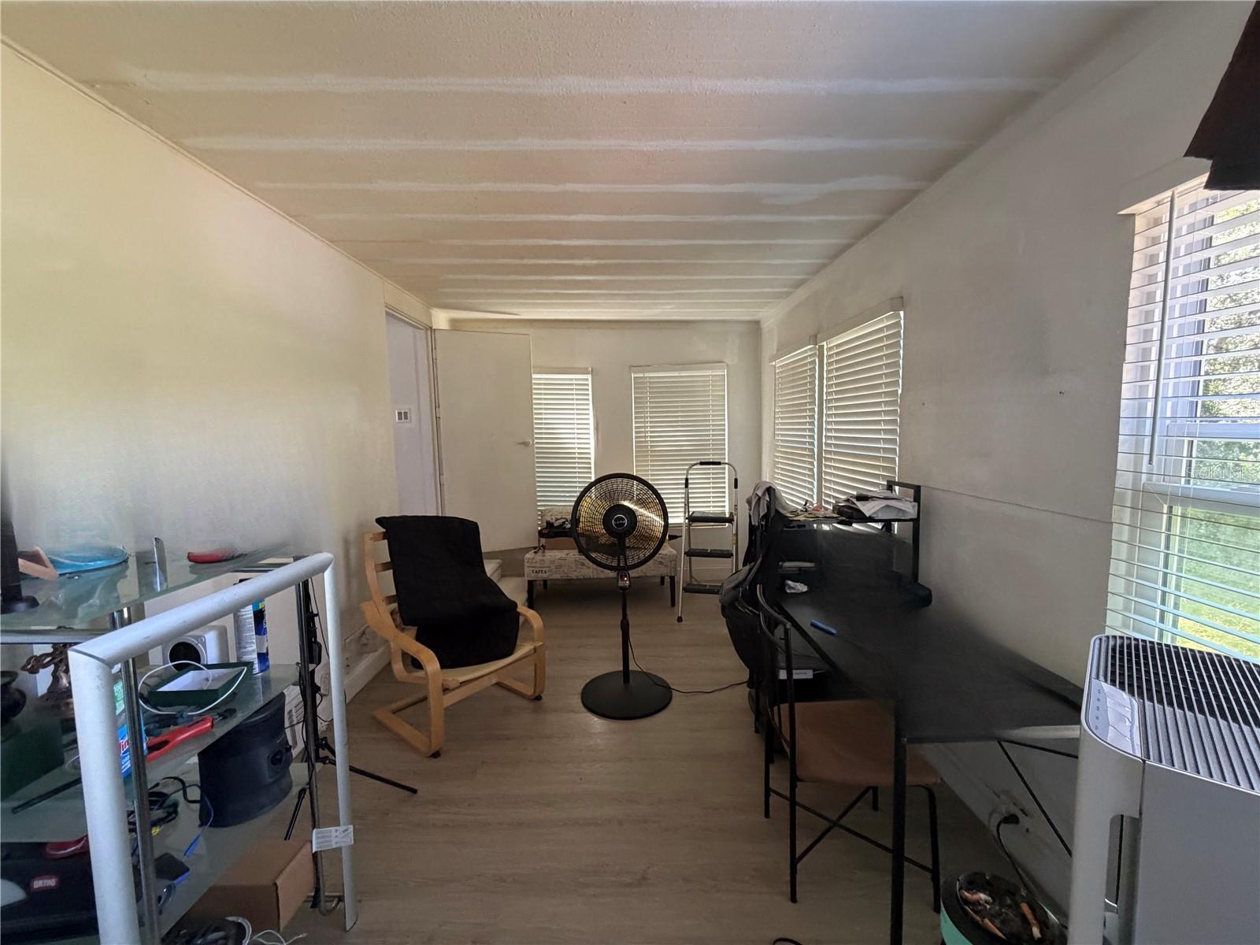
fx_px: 510
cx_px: 630
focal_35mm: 14
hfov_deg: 102.1
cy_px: 472
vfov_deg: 85.7
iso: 320
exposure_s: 1/60
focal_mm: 2.22
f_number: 2.2
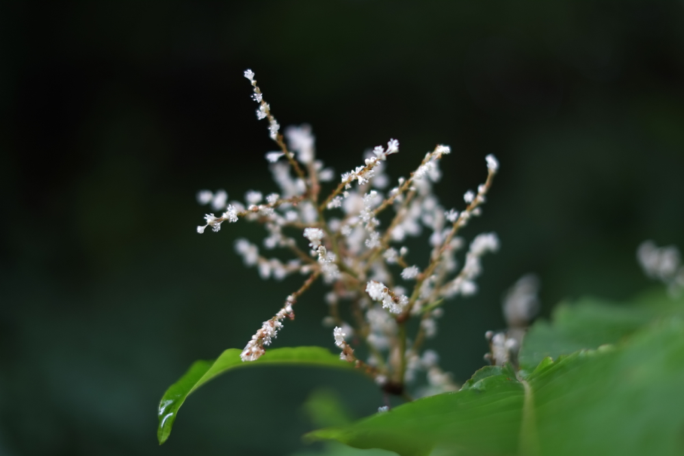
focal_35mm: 53
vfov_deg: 25.5
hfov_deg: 37.5
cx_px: 342
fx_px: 1007
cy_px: 228
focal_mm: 35
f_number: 1.4
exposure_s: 1/500
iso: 100
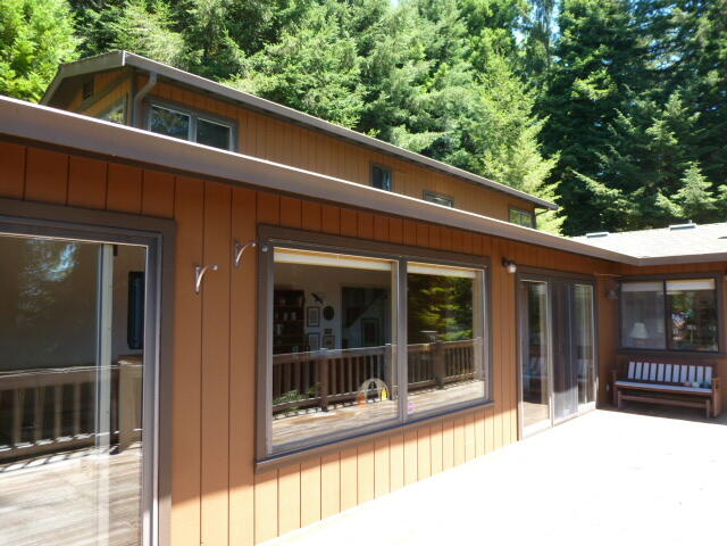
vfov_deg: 56.8
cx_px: 364
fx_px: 504
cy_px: 273
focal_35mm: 24
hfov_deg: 71.6
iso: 100
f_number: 3.3
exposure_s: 1/80
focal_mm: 4.3
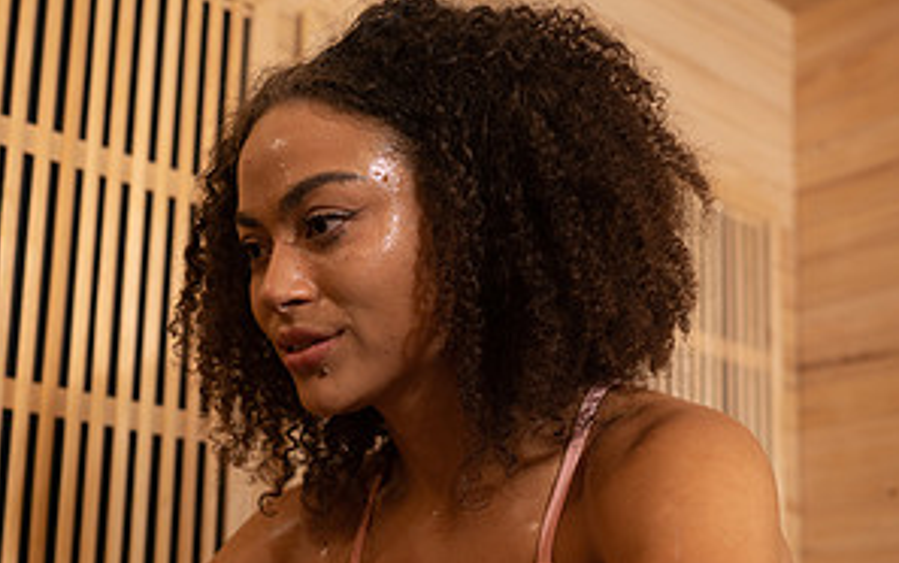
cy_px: 530
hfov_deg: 37.5
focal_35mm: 54
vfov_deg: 23.2
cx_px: 451
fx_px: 1324
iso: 250
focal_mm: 35
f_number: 2.8
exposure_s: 1/80
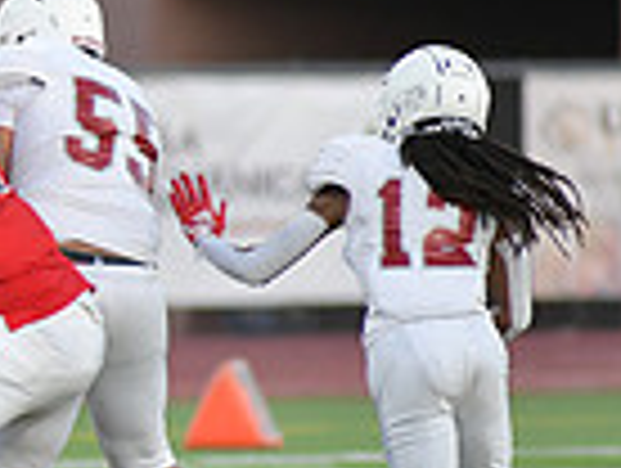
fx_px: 21727
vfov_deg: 1.2
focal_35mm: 1209
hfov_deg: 1.6
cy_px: 295
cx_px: -356
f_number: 3.5
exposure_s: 1/1250
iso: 1800
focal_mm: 300
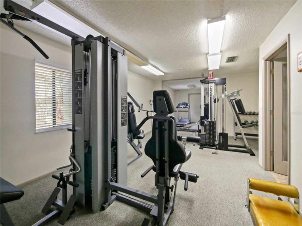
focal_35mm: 14
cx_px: 151
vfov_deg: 85.7
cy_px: 113
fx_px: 122
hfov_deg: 102.1
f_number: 4
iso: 3200
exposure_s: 1/100
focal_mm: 7
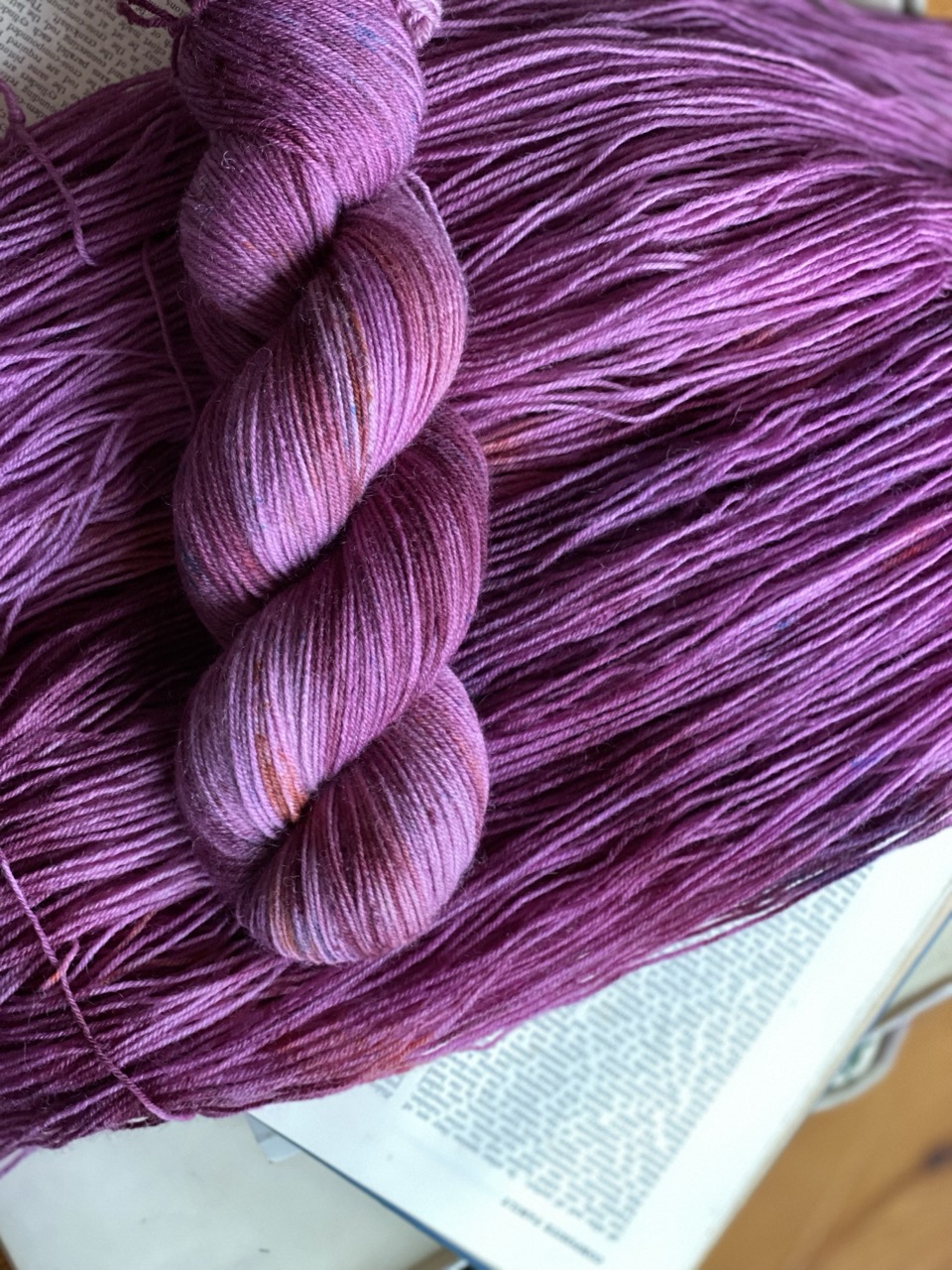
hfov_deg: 28.0
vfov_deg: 36.8
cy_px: 635
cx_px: 476
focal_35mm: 52
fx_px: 1907
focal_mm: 6
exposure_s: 1/15
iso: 640
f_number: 2
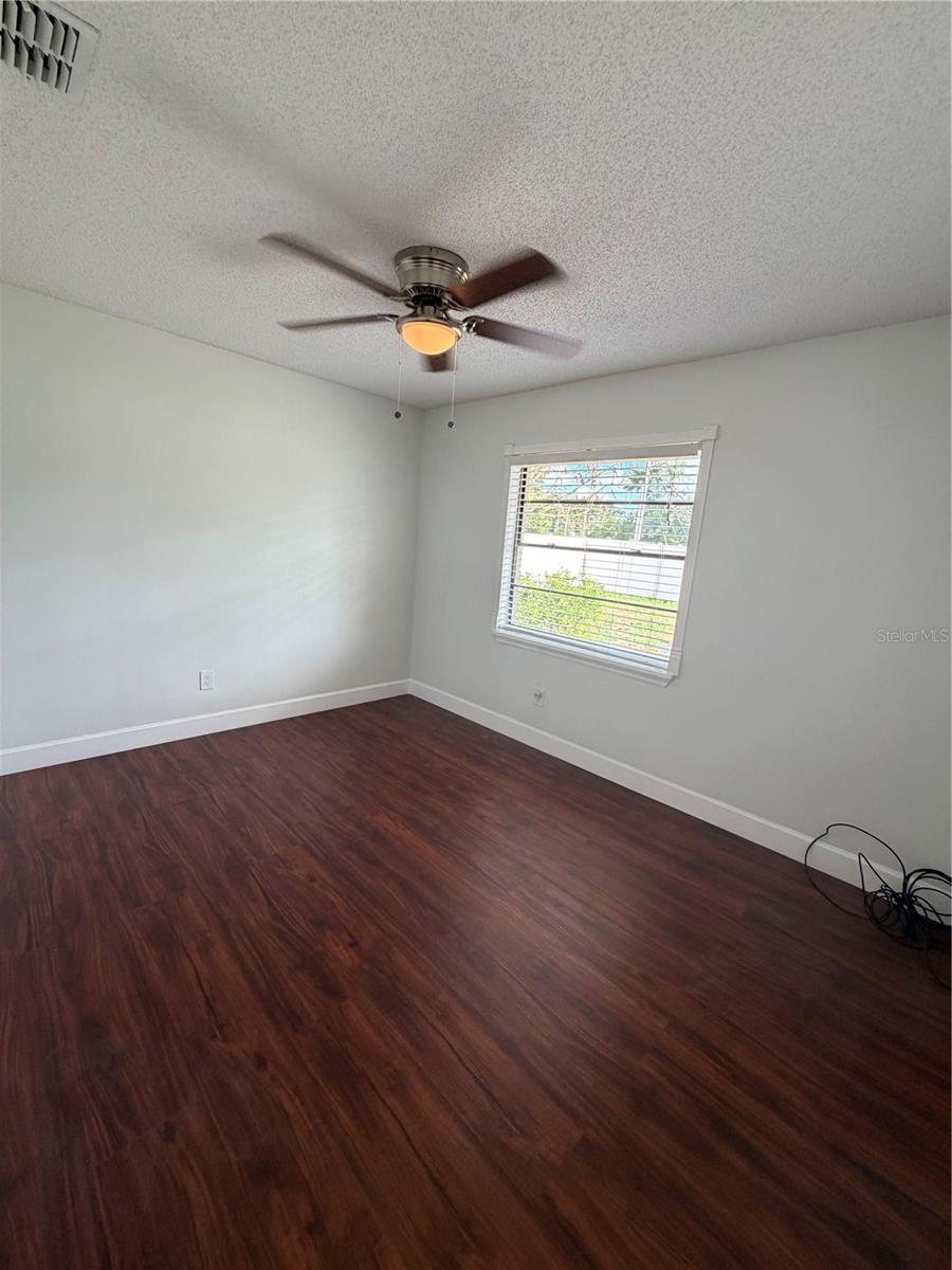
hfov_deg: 85.7
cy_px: 635
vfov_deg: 102.1
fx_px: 513
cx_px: 476
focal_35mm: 14
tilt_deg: -10.3
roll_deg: -4.2
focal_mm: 2.22
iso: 125
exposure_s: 1/121
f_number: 2.2
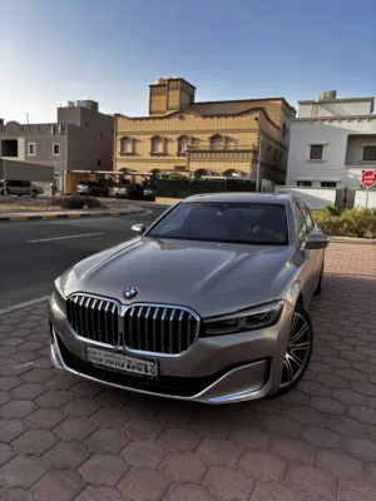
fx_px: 377
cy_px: 250
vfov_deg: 67.3
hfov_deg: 53.1
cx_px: 188
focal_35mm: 26
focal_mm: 5.96
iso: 50
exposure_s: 1/666
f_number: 1.6
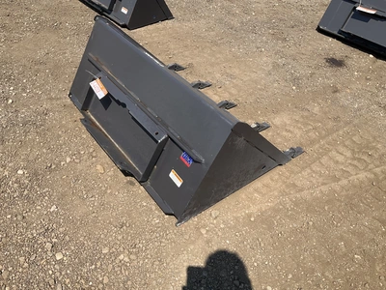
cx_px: 193
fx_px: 323
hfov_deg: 61.7
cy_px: 145
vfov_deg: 48.2
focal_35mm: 29
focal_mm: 3
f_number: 1.8
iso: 25
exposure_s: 1/1451
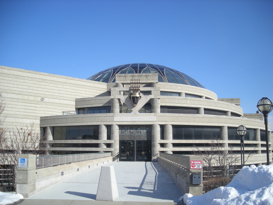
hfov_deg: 52.6
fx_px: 276
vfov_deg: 40.7
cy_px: 102
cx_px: 136
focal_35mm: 35
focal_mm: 5.7
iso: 50
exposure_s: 1/235
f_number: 5.7
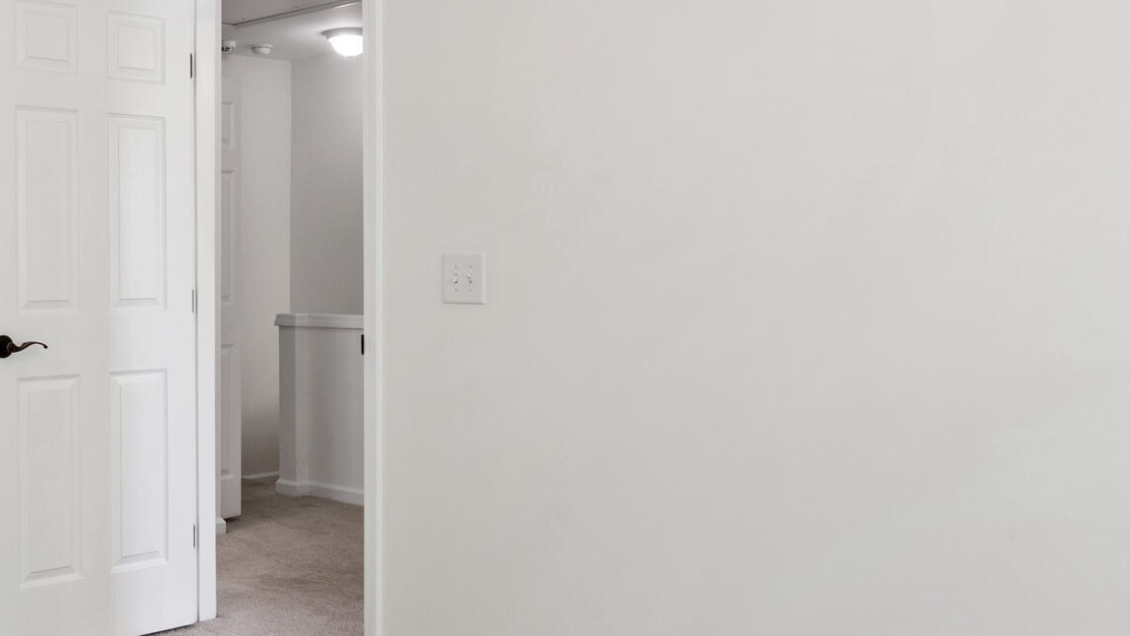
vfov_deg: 28.9
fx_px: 1229
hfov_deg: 46.0
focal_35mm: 41
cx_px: 179
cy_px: 223
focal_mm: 10
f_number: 8
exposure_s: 1/2.5
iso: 100
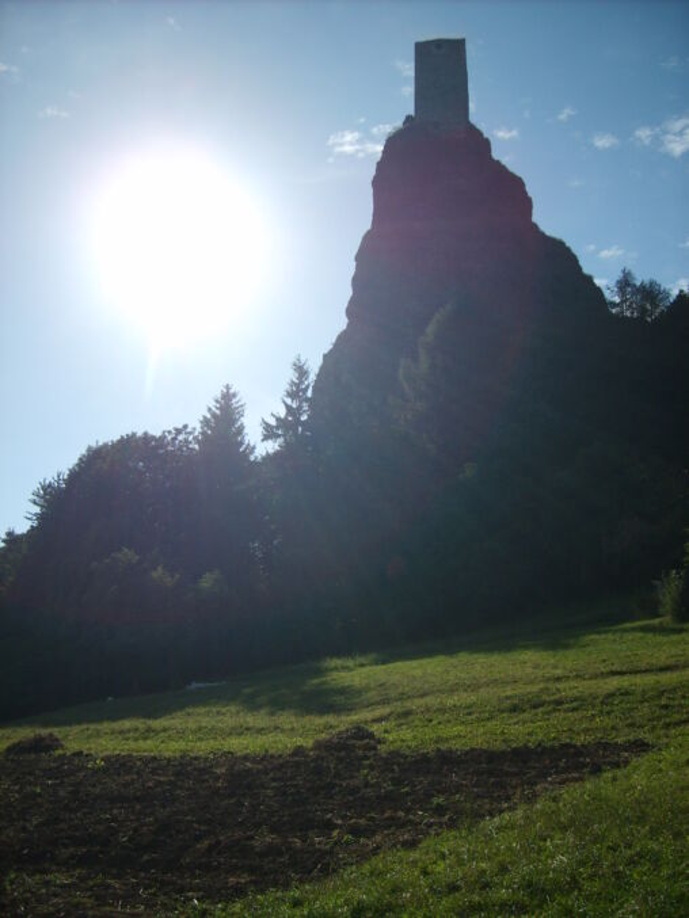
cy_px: 459
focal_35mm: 35
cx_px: 344
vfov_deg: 52.6
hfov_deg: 40.7
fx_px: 929
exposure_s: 1/350
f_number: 7.1
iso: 50
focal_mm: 5.8
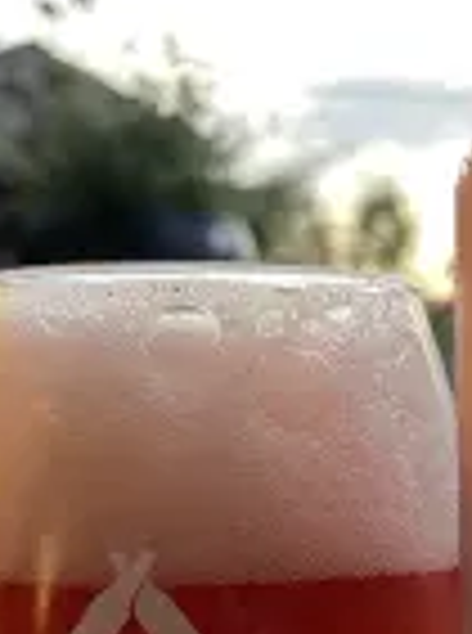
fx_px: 1352
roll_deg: -0.2
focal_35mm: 74
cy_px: 787
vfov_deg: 23.8
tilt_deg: -13.2
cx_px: 454
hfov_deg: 19.3
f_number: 1.8
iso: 250
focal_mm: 4.25
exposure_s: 1/60
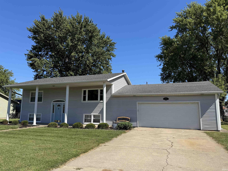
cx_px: 114
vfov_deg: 56.8
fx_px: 158
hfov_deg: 71.6
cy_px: 86
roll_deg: -0.8
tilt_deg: +8.2
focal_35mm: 24
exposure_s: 1/3802
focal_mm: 6.76
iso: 80
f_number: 1.78
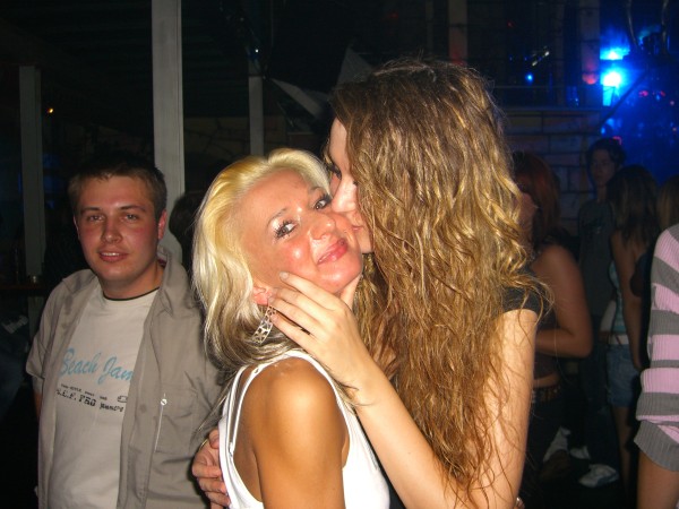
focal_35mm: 38
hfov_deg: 49.0
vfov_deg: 37.7
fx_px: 745
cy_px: 254
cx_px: 340
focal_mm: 7.9
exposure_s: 1/60
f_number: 2.8
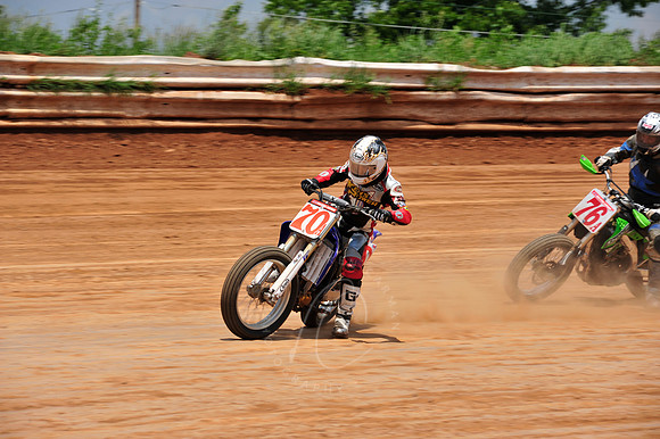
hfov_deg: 10.3
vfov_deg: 6.9
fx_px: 3664
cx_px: 330
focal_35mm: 200
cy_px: 220
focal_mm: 200
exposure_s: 1/400
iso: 200
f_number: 11
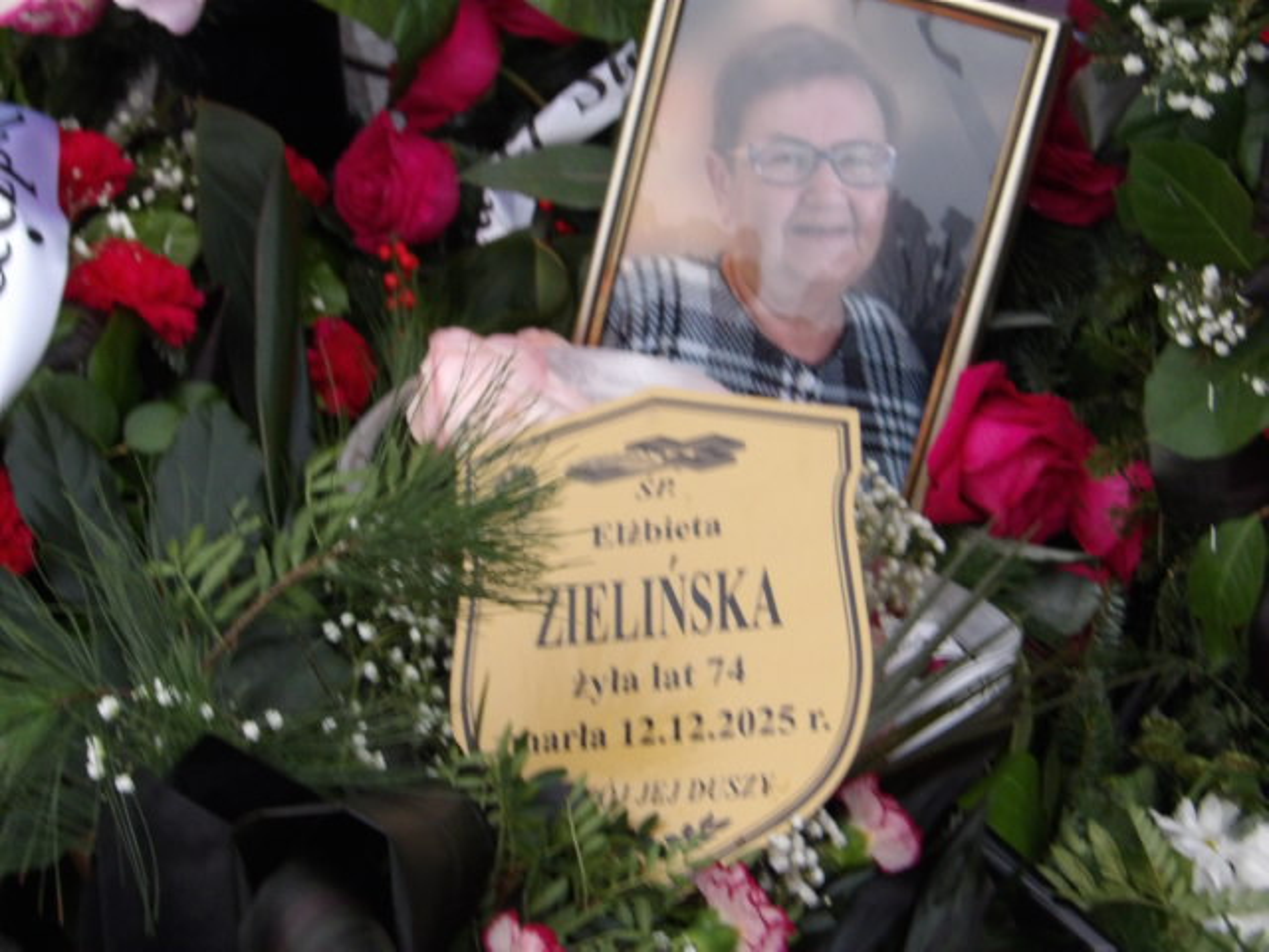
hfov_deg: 36.2
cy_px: 476
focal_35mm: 53
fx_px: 1943
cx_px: 634
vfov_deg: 27.5
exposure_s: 1/60
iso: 679
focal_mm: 9.4
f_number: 15
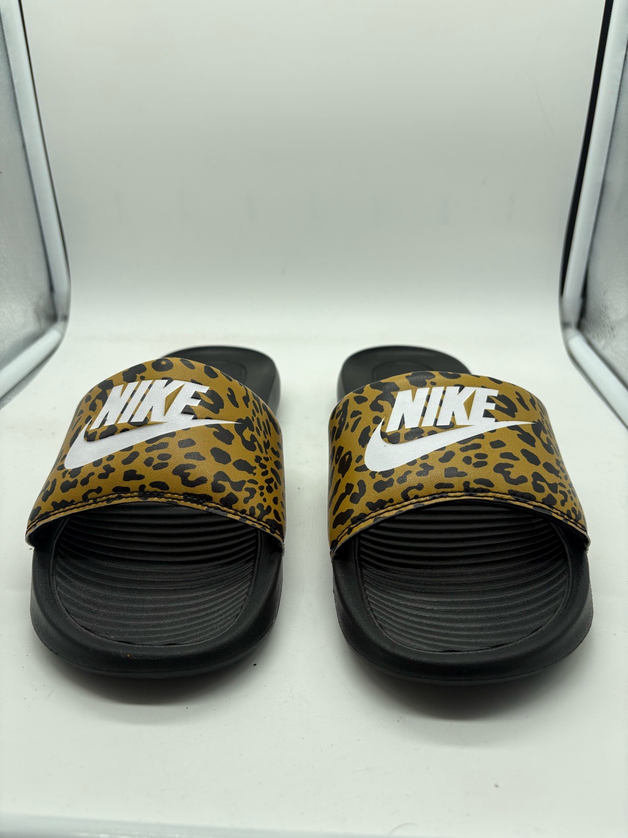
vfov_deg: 67.3
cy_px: 419
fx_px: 629
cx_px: 314
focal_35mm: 26
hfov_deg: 53.1
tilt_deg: -28.1
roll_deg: -0.7
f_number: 1.6
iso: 50
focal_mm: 5.96
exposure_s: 1/973
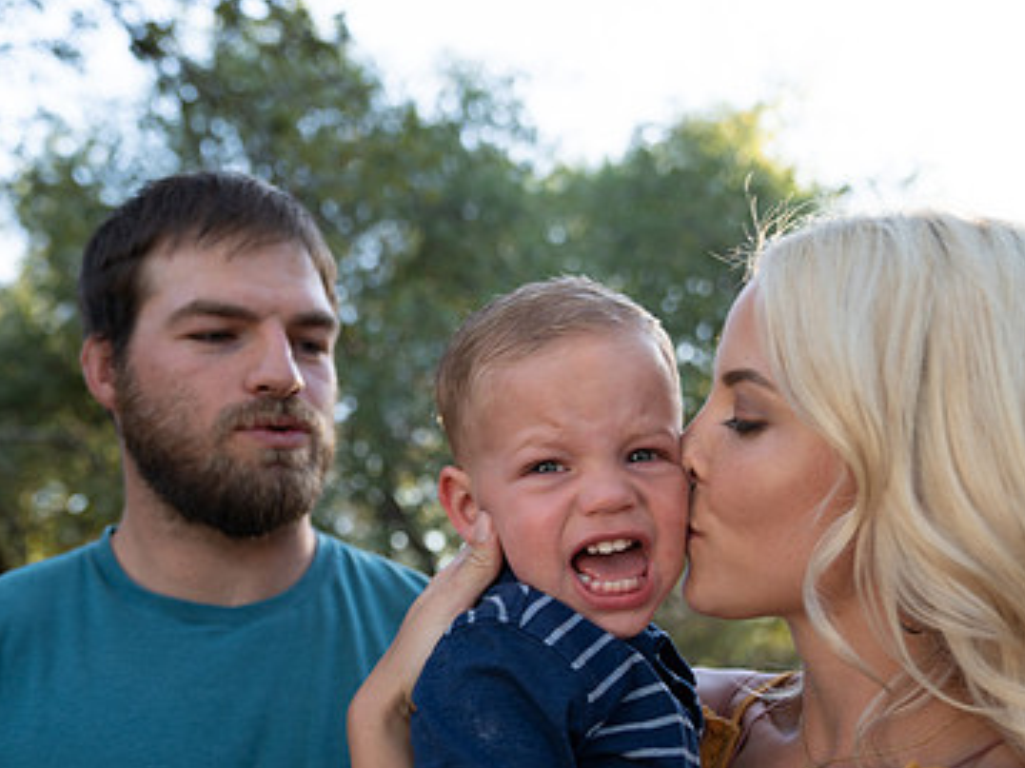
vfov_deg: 33.8
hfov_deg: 44.8
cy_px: 544
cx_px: 477
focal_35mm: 42
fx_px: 1243
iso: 100
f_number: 2.8
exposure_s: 1/125
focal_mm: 27
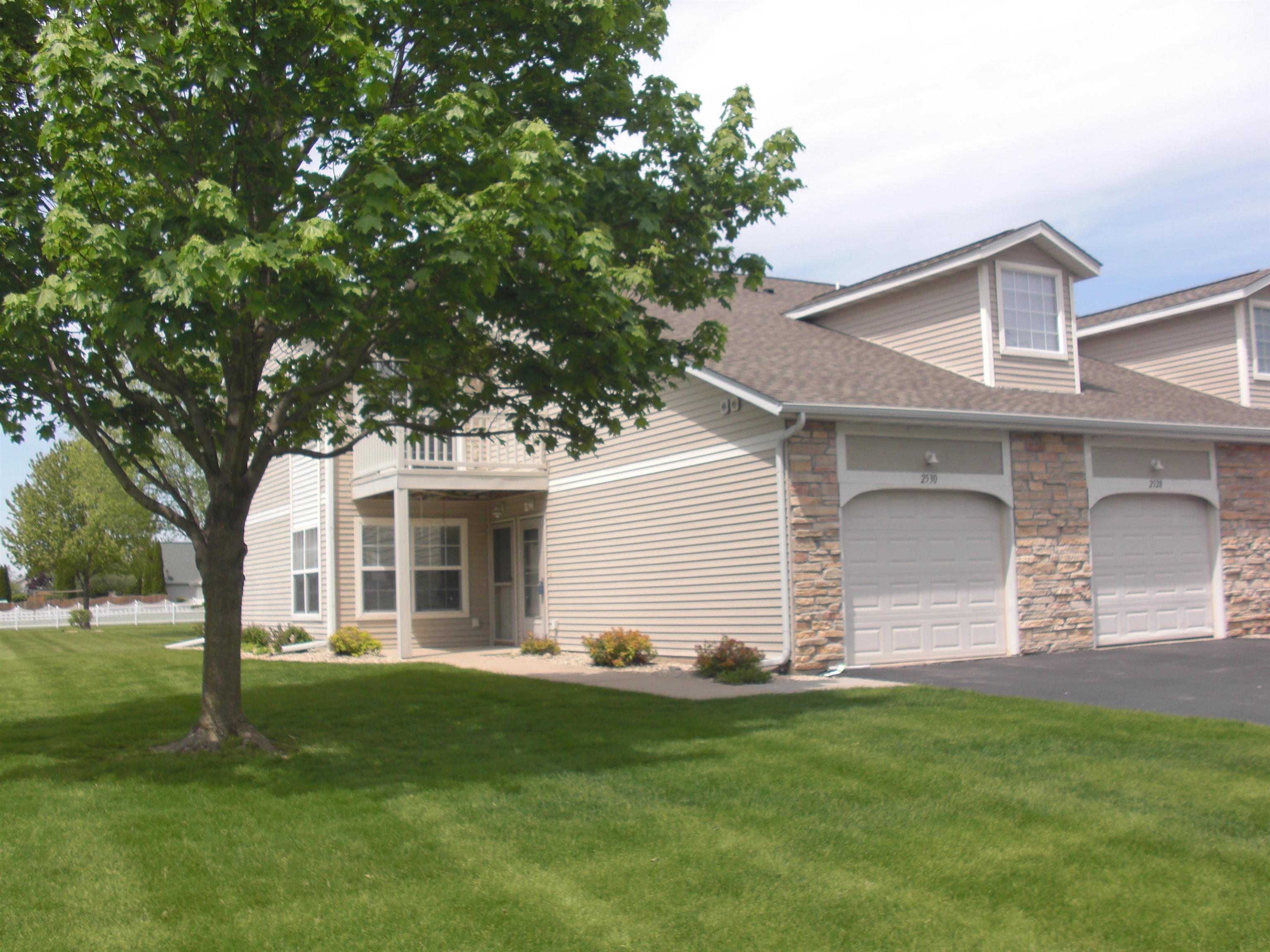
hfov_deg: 51.4
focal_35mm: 36
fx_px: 1321
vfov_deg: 39.7
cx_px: 635
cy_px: 476
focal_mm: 6.3
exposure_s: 1/125
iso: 50
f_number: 7.9
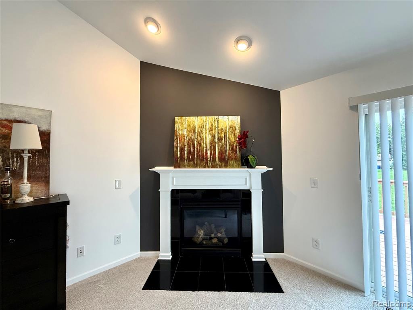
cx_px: 206
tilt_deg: +1.5
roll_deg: +0.4
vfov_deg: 85.7
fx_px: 167
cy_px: 155
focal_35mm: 14
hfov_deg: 102.1
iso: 320
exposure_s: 1/99
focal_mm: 2.22
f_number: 2.2
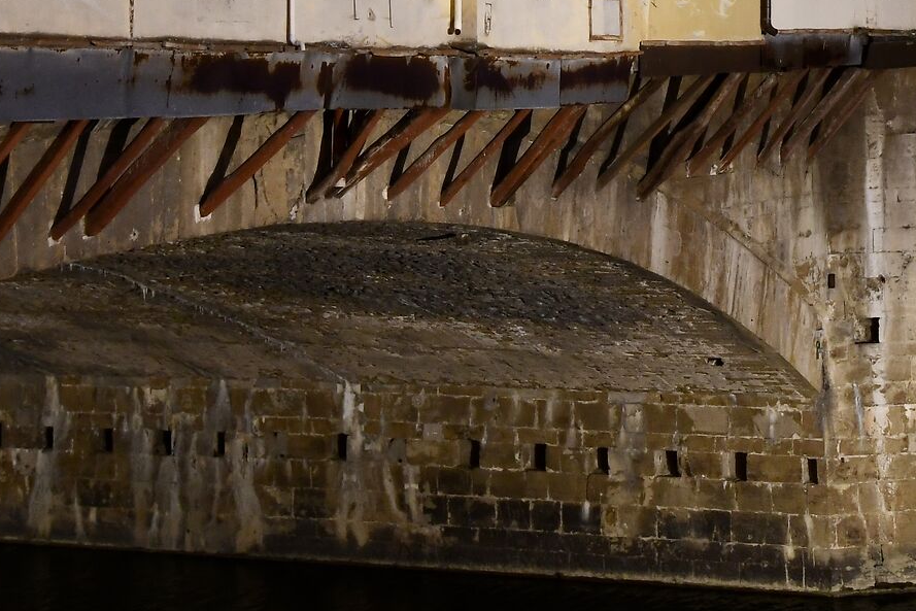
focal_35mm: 81
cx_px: 941
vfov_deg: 16.2
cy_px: -106
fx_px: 2061
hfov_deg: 23.8
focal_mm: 20
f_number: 2.8
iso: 1250
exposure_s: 1/25
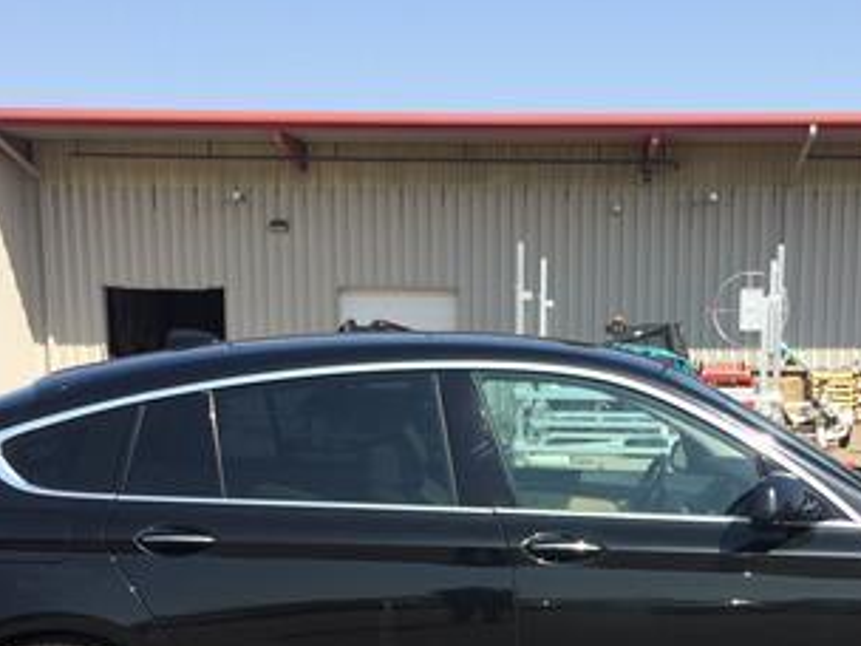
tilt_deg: -10.6
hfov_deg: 31.5
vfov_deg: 23.2
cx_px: 538
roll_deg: +0.2
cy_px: 615
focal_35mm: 61
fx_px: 1517
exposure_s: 1/1520
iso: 32
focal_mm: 4.15
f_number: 2.2
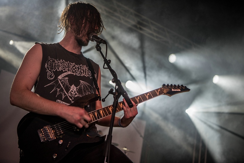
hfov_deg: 39.6
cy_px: 82
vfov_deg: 27.0
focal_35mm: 50
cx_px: 122
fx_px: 339
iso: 400
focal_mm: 50
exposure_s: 1/125
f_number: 3.2
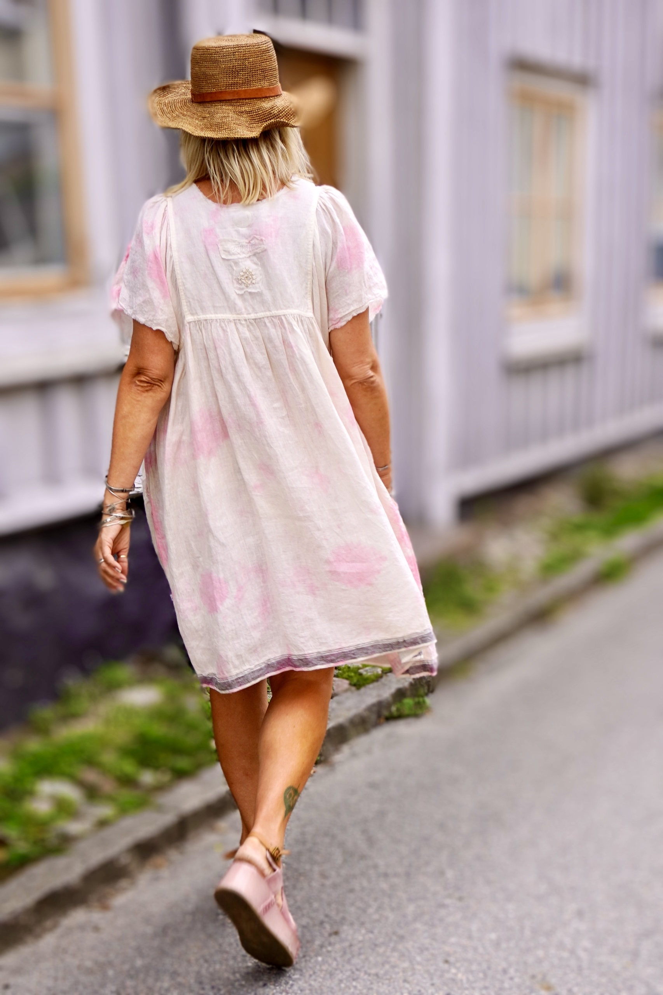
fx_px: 1119
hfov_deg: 33.0
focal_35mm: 40
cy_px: 498
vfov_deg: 47.9
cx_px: 332
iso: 100
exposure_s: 1/200
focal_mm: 27
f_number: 5.6
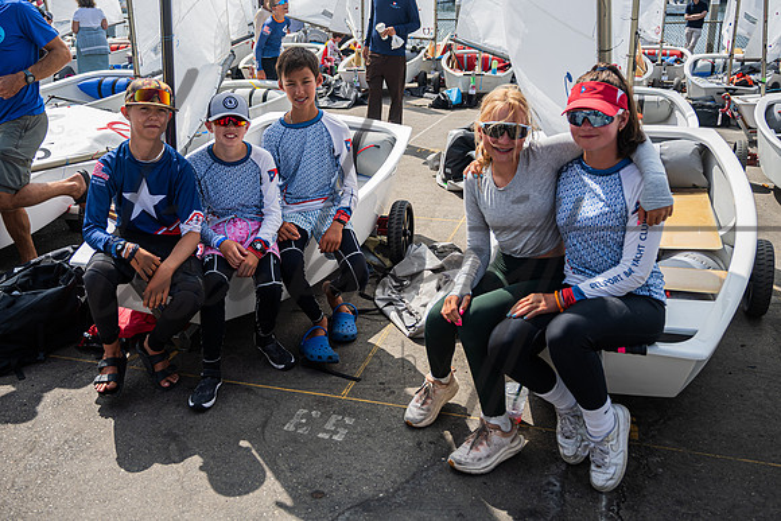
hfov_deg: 55.4
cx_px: 360
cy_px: 214
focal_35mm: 34
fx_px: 743
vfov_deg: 38.5
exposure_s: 1/1000
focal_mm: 28
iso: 250
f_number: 4.5
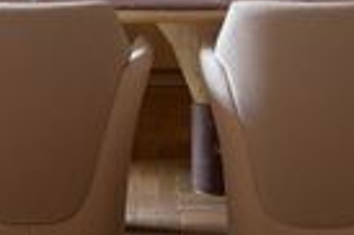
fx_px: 1191
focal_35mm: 121
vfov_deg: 10.7
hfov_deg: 16.9
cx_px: 211
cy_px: -151
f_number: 11
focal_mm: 28.3
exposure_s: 1.3
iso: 320
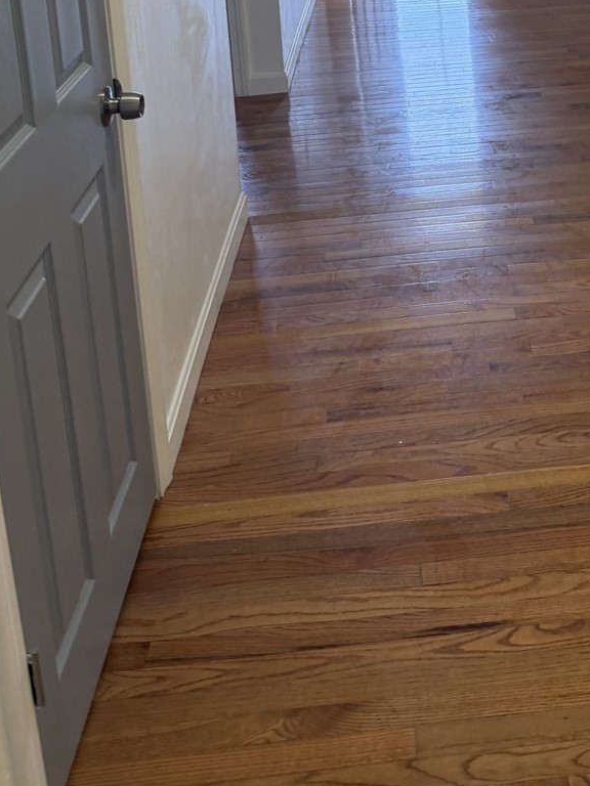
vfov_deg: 35.9
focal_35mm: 48
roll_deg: +0.4
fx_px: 1091
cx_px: 513
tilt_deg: -13.6
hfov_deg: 29.2
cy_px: 3
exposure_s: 1/120
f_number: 1.78
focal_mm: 6.76
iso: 160
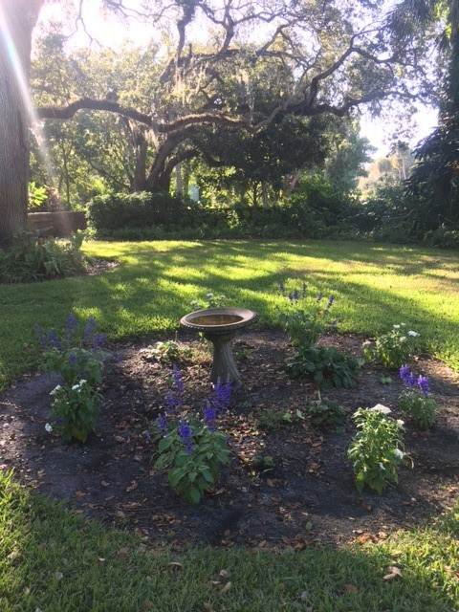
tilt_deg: -10.3
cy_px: 306
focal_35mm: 29
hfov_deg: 48.2
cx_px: 230
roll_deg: +1.2
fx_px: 513
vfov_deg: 61.7
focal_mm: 4.15
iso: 32
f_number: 2.2
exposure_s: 1/120
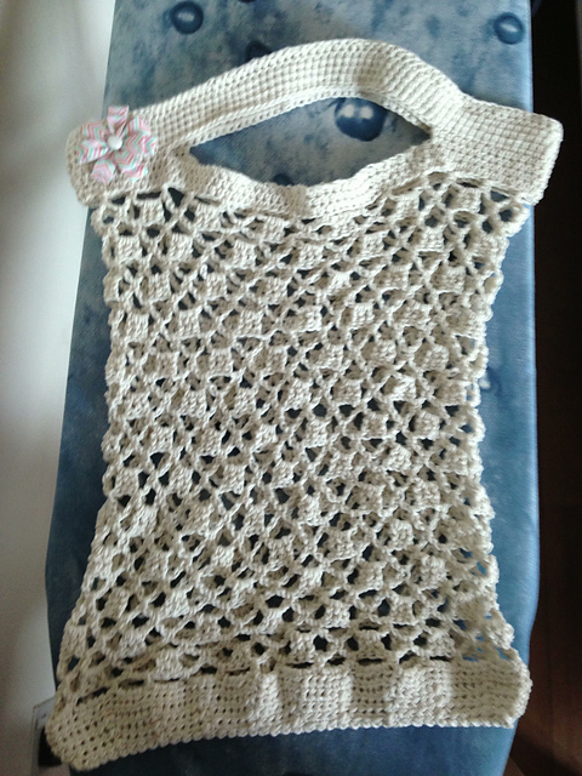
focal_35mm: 33
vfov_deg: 55.4
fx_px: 740
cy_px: 388
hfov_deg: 42.9
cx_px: 291
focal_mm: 4.13
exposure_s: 1/20
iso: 160
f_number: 2.4
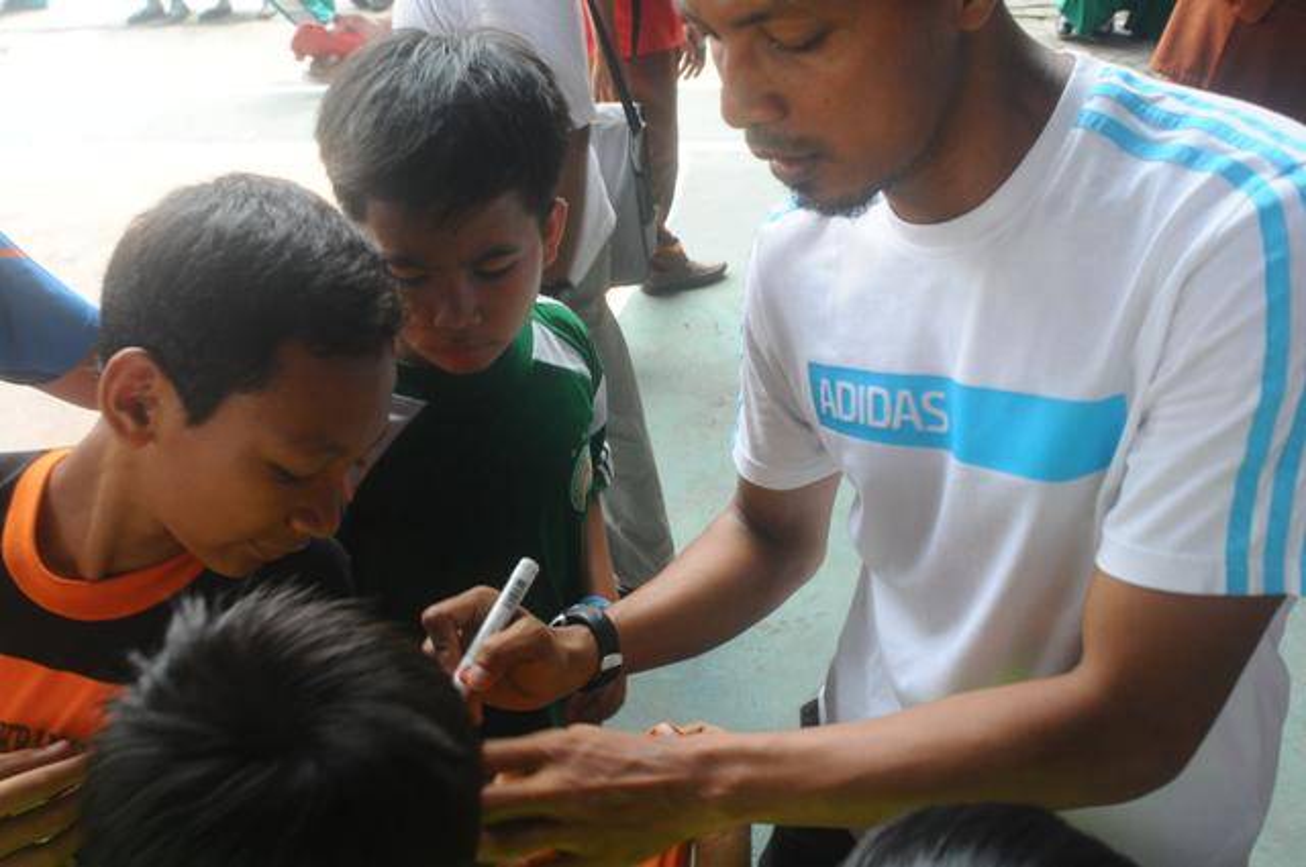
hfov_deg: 62.0
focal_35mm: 30
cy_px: 434
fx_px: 1087
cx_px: 653
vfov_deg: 43.5
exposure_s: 1/125
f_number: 7.1
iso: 640
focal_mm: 20
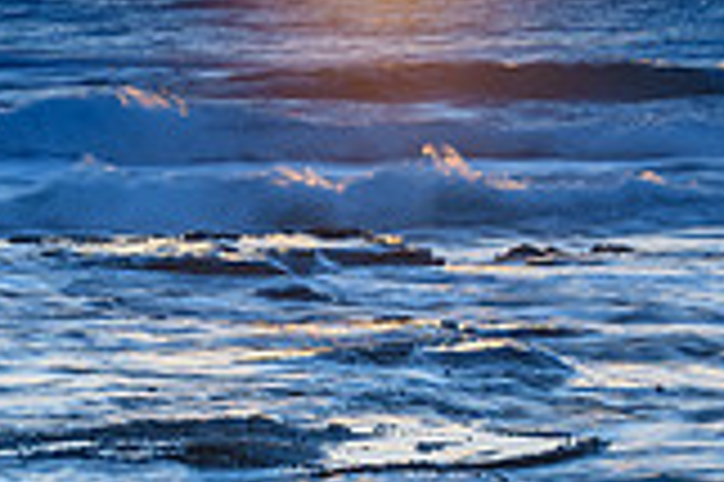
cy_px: 322
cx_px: 346
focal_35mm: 195
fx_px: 3918
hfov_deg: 10.6
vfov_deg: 7.0
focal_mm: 35
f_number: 7.1
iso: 50
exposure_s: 1/3
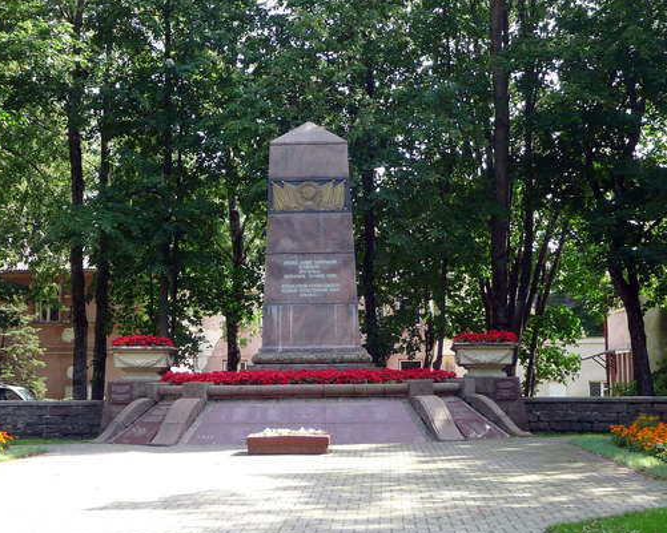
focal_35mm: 67
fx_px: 1323
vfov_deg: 22.8
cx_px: 305
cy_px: 268
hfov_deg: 28.3
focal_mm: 7.1
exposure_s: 1/100
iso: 100
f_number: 4
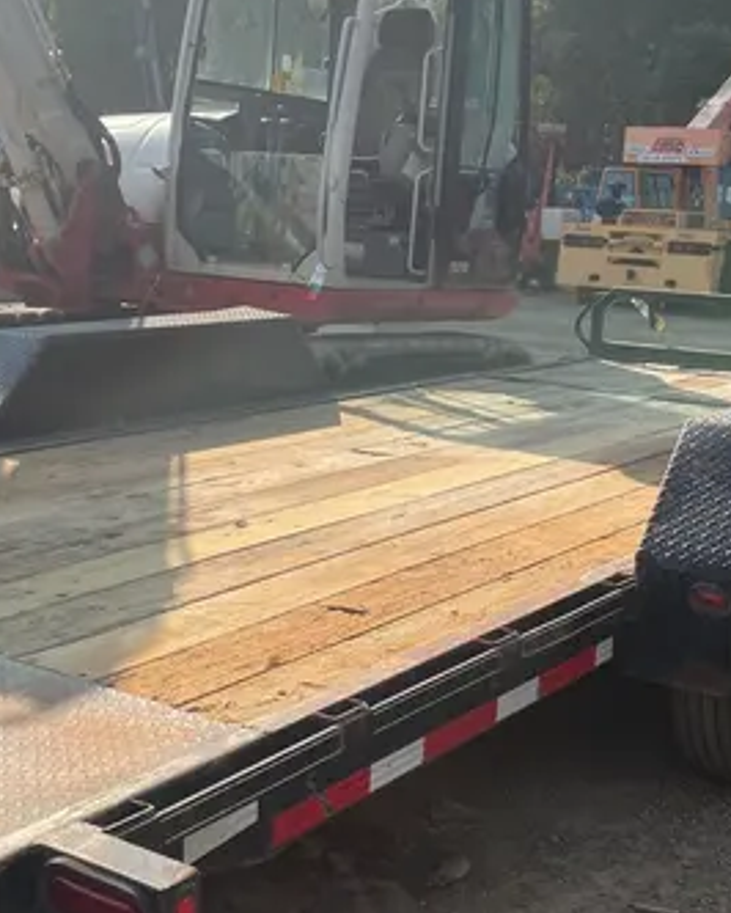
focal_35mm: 56
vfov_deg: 33.5
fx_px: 1513
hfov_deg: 27.1
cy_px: 499
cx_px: 313
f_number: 1.6
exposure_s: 1/3125
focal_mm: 4.2
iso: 50
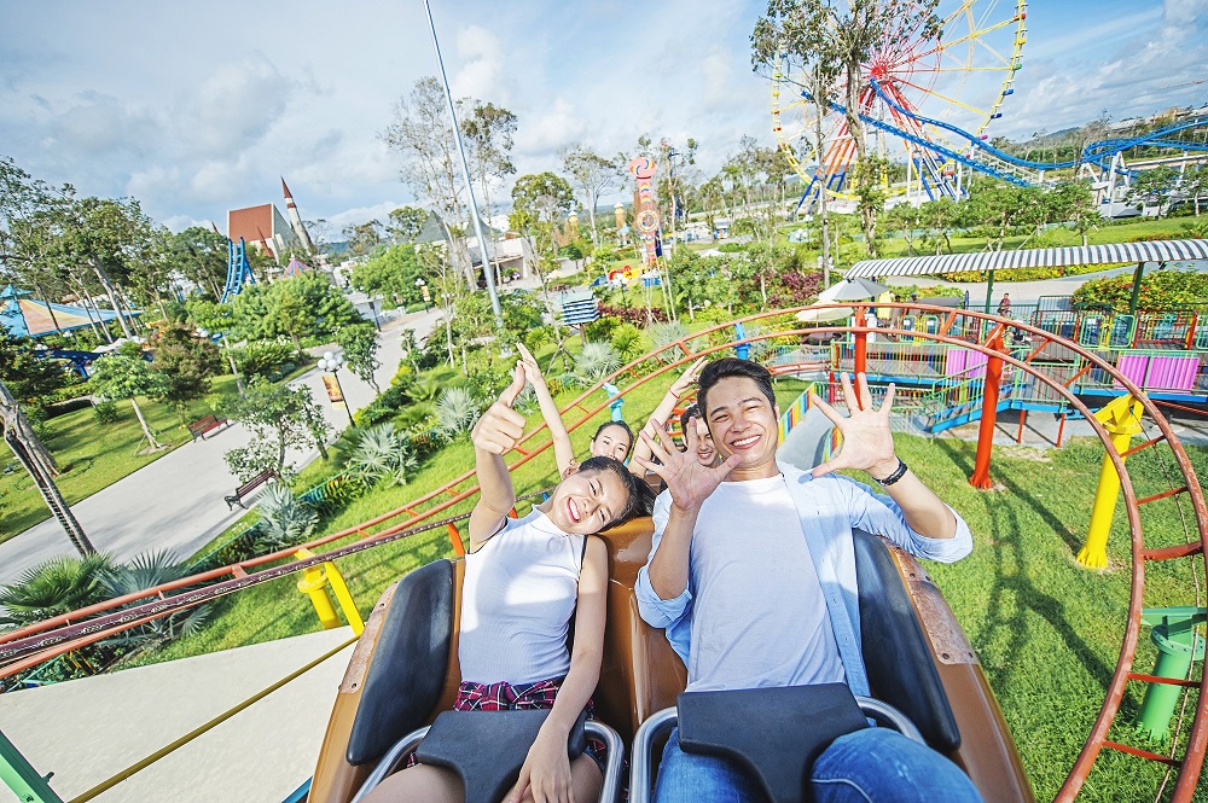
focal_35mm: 16
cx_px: 604
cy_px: 402
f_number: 2.8
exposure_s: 1/2500
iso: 200
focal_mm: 16
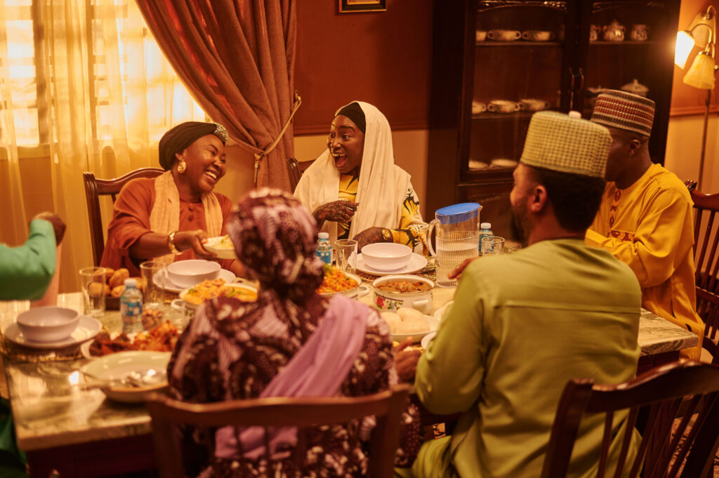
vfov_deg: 26.9
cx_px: 360
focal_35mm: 50
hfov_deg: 39.6
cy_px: 239
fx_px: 998
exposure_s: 1/60
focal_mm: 50
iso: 1000
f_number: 1.8
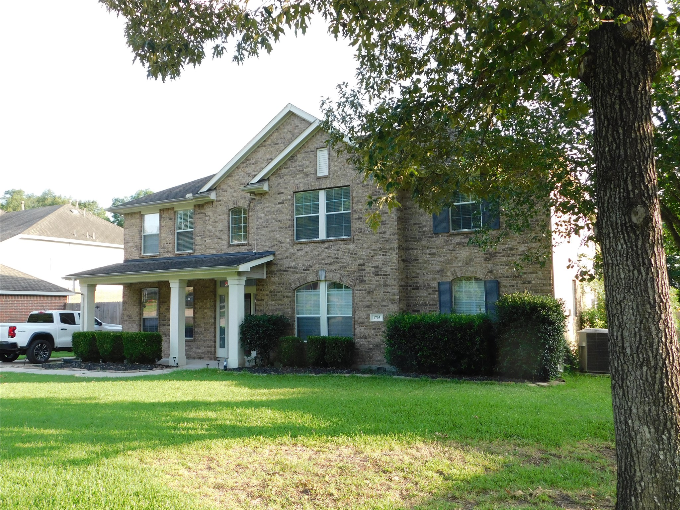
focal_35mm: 30
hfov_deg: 60.0
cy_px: 255
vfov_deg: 46.8
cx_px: 340
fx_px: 589
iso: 125
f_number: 3.2
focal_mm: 5.3
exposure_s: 1/160
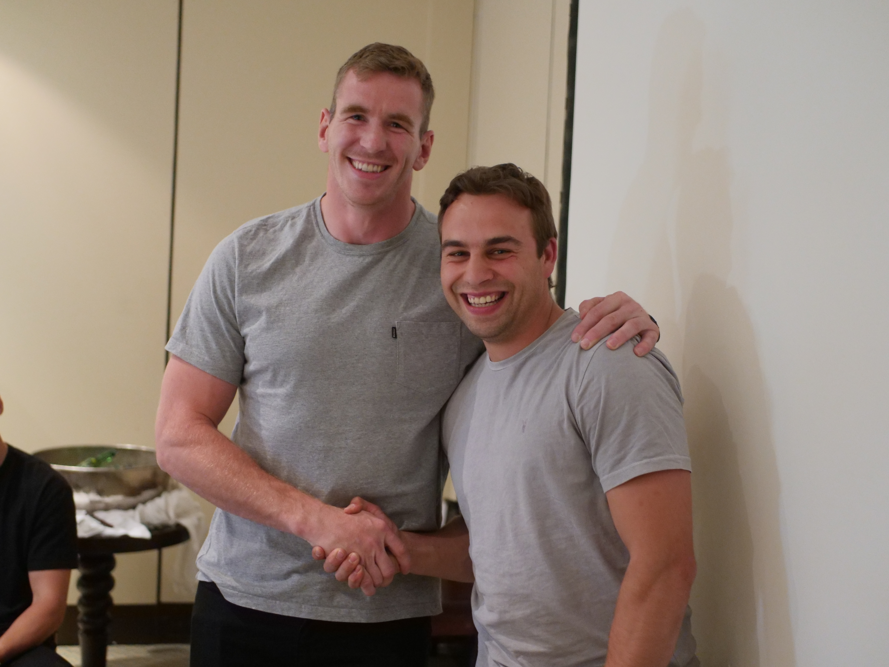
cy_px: 334
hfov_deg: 38.2
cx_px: 444
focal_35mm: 50
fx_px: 1284
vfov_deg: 29.1
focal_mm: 25
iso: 2000
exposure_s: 1/60
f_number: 1.7
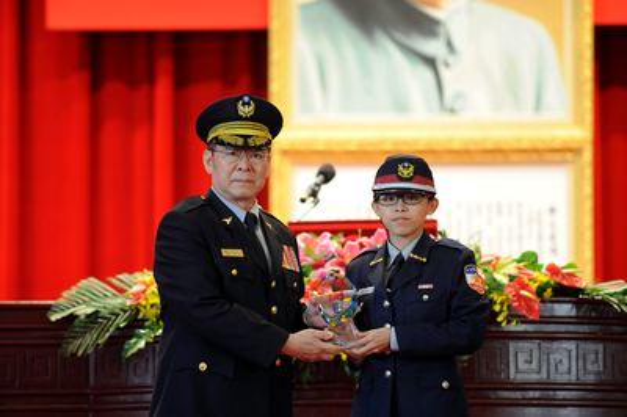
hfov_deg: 6.9
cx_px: 314
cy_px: 208
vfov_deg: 4.6
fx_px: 5221
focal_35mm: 300
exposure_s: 1/60
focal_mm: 300
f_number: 4
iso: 2000
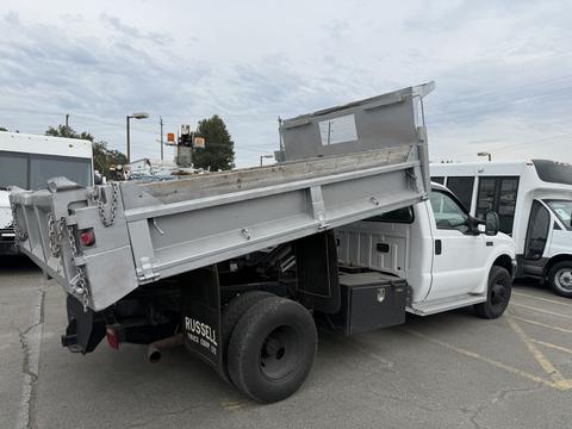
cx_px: 286
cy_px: 214
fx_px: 397
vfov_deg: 56.8
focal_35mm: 24
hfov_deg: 71.6
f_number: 1.78
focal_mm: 6.76
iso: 80
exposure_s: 1/4167
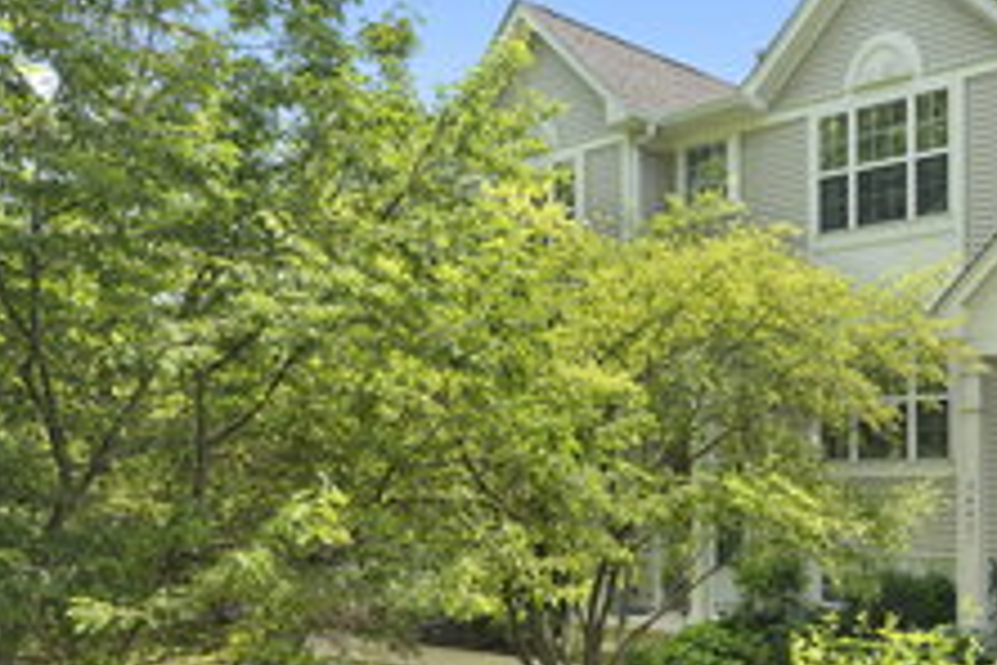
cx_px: 984
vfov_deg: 33.6
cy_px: 485
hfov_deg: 43.0
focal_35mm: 39
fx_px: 1080
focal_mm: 18
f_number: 8
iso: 500
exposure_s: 1/30
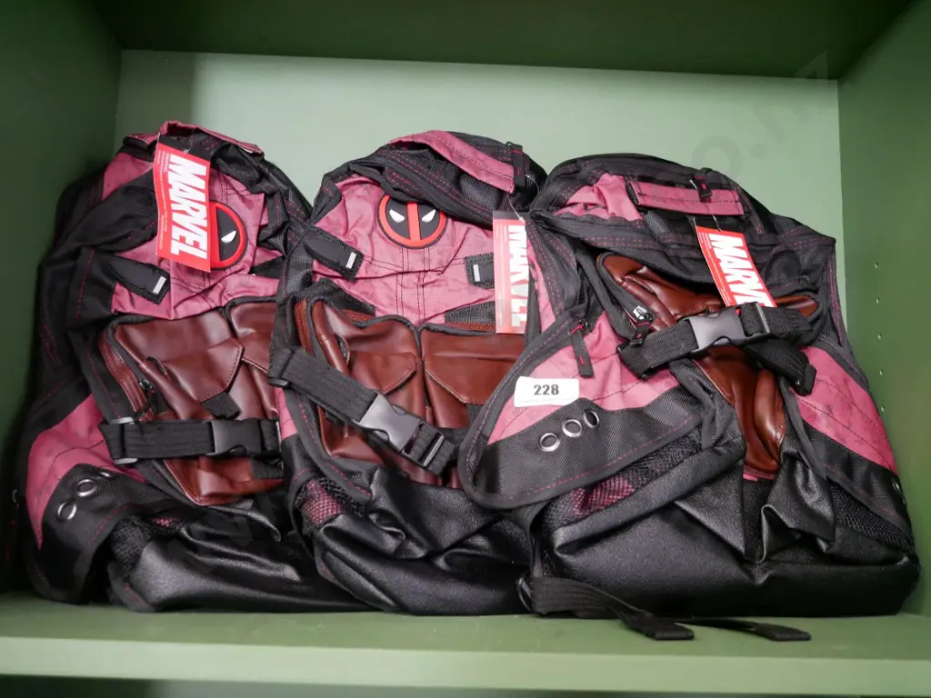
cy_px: 349
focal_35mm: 36
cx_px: 466
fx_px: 968
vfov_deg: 39.7
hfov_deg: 51.4
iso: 3200
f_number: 3.9
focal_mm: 18
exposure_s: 1/40
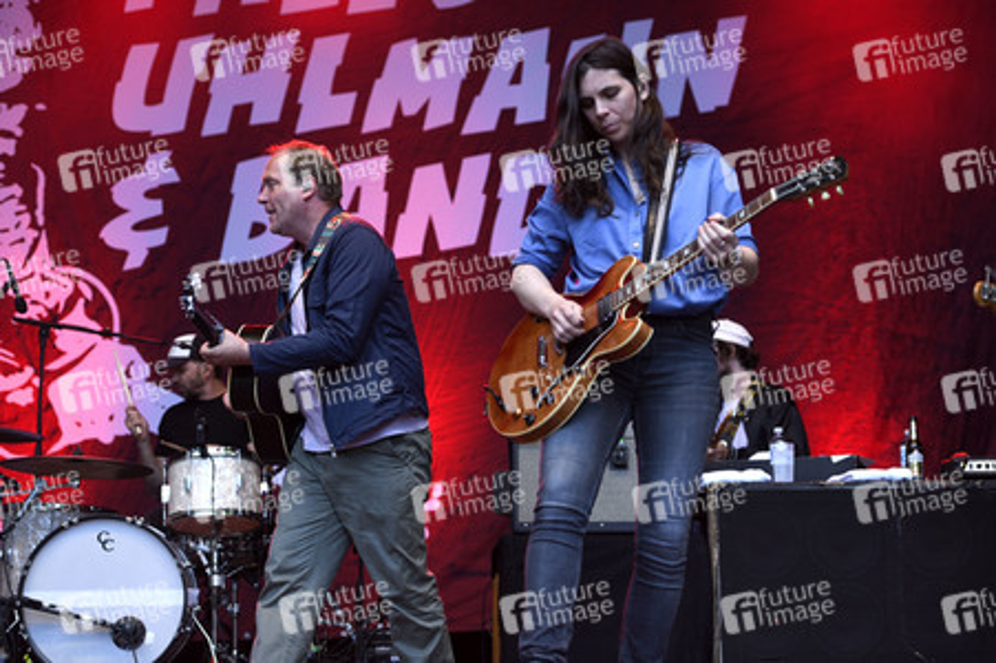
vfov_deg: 19.4
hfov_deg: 28.9
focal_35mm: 70
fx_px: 1935
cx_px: 498
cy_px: 332
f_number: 3.5
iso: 800
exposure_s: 1/500
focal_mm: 70
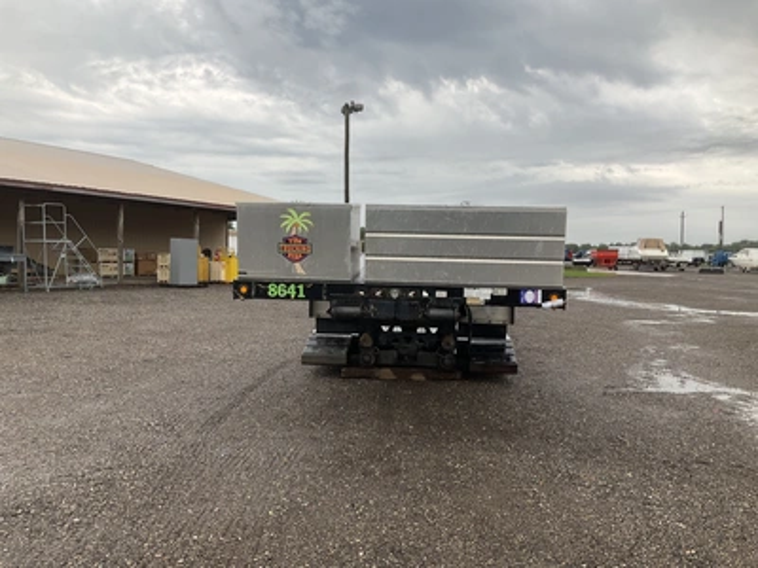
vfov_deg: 48.2
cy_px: 284
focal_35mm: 29
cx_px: 379
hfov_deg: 61.7
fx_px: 635
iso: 25
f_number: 1.8
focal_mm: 3
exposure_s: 1/534
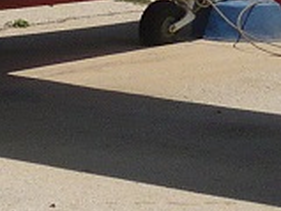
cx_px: -101
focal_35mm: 339
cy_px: -236
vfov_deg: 4.3
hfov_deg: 5.8
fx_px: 2750
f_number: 9
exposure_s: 1/400
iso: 100
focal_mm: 7.5
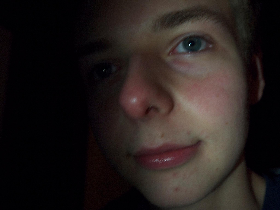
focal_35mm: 36
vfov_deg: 39.7
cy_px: 105
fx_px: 291
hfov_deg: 51.4
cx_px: 140
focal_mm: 18
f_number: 4
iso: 400
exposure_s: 1/8
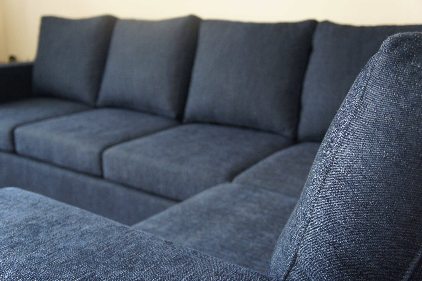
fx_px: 439
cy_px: 140
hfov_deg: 51.3
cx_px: 211
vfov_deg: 35.4
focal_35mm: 38
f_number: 4
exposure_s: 1/40
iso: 1250
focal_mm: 25
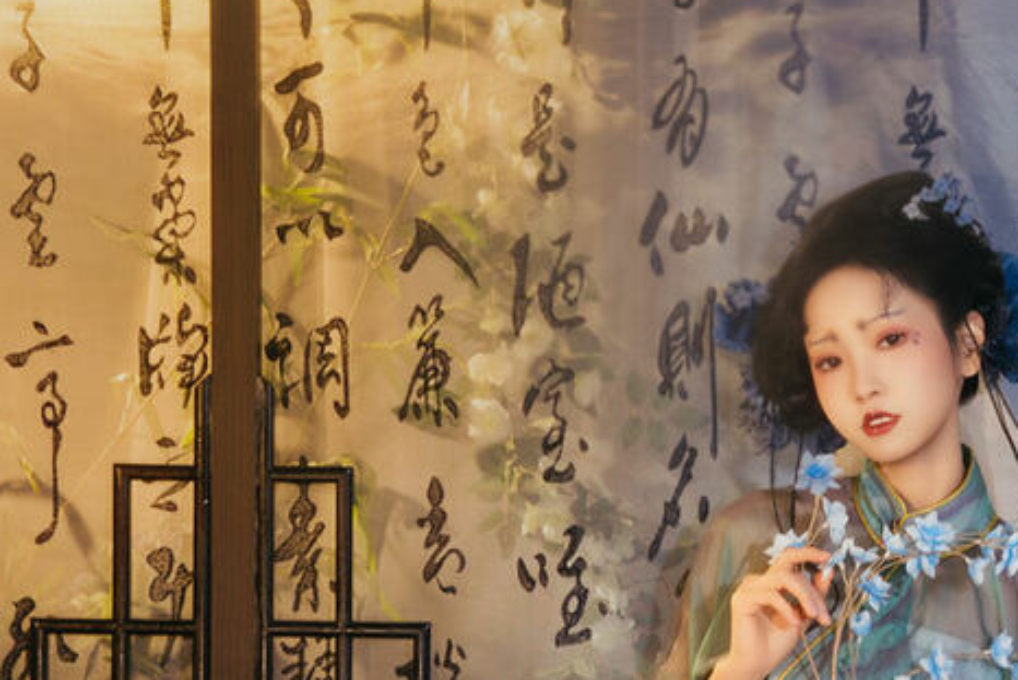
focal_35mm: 142
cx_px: 937
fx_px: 4016
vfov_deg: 9.6
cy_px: 614
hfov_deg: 14.3
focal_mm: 64
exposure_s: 1/125
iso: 640
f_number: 5
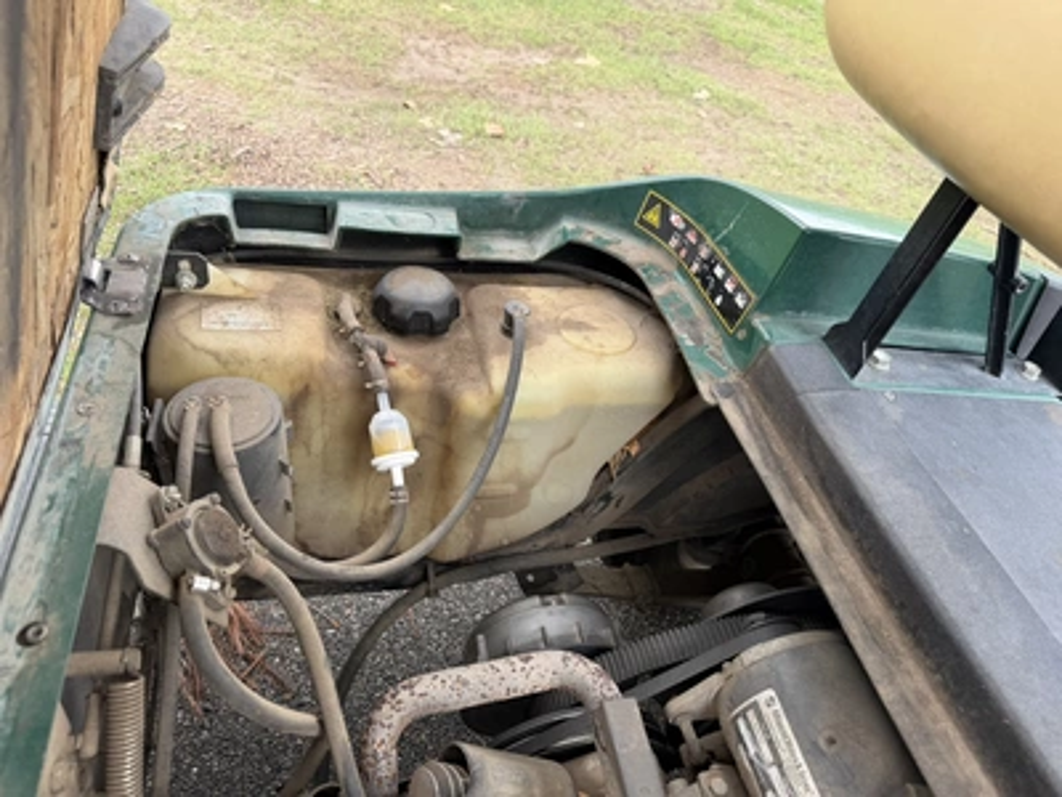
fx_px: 736
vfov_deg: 56.8
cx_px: 531
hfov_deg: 71.6
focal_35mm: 24
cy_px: 398
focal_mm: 6.76
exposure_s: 1/218
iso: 64
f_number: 1.78
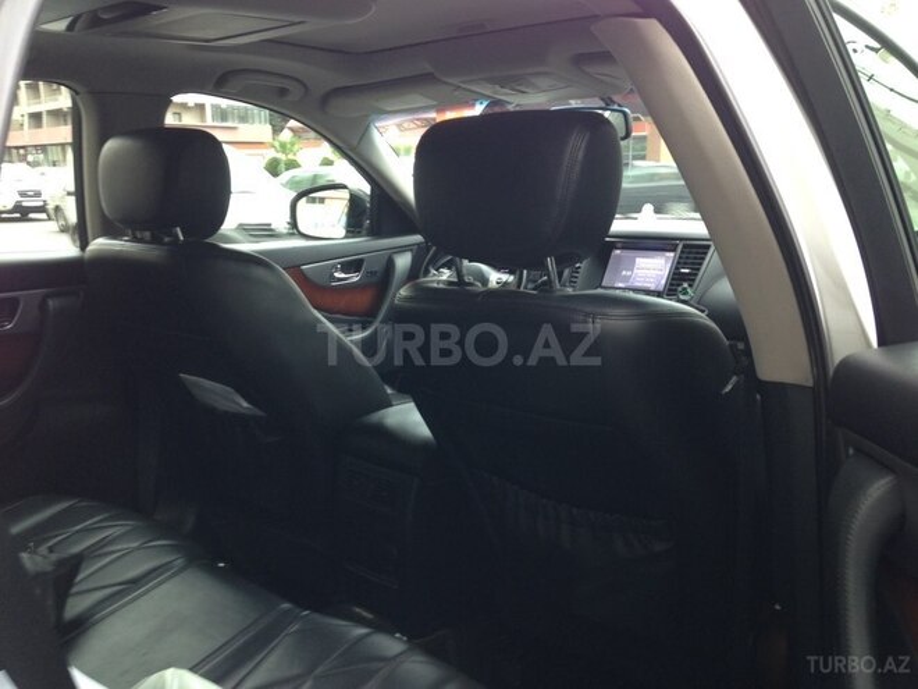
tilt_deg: -10.8
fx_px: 875
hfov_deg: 55.4
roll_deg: -1.9
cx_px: 459
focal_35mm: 33
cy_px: 344
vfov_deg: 42.9
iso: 50
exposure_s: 1/20
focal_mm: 4.12
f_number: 2.4
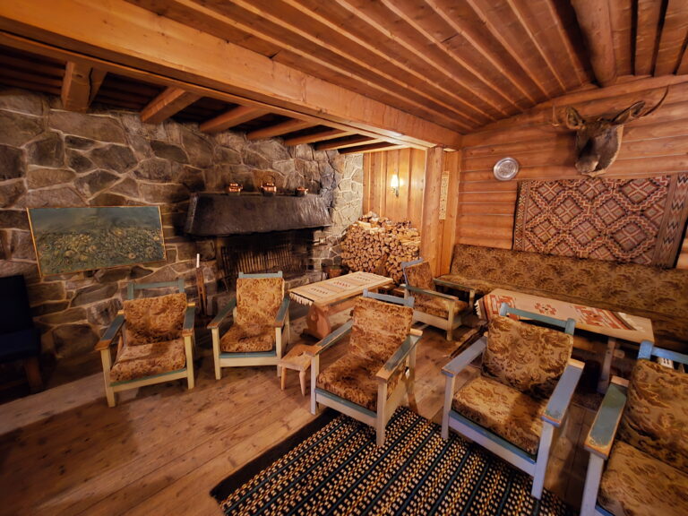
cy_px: 258
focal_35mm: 13
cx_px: 344
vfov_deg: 89.9
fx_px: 258
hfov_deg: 106.2
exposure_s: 1/8.33
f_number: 2.2
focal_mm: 2.2
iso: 1600
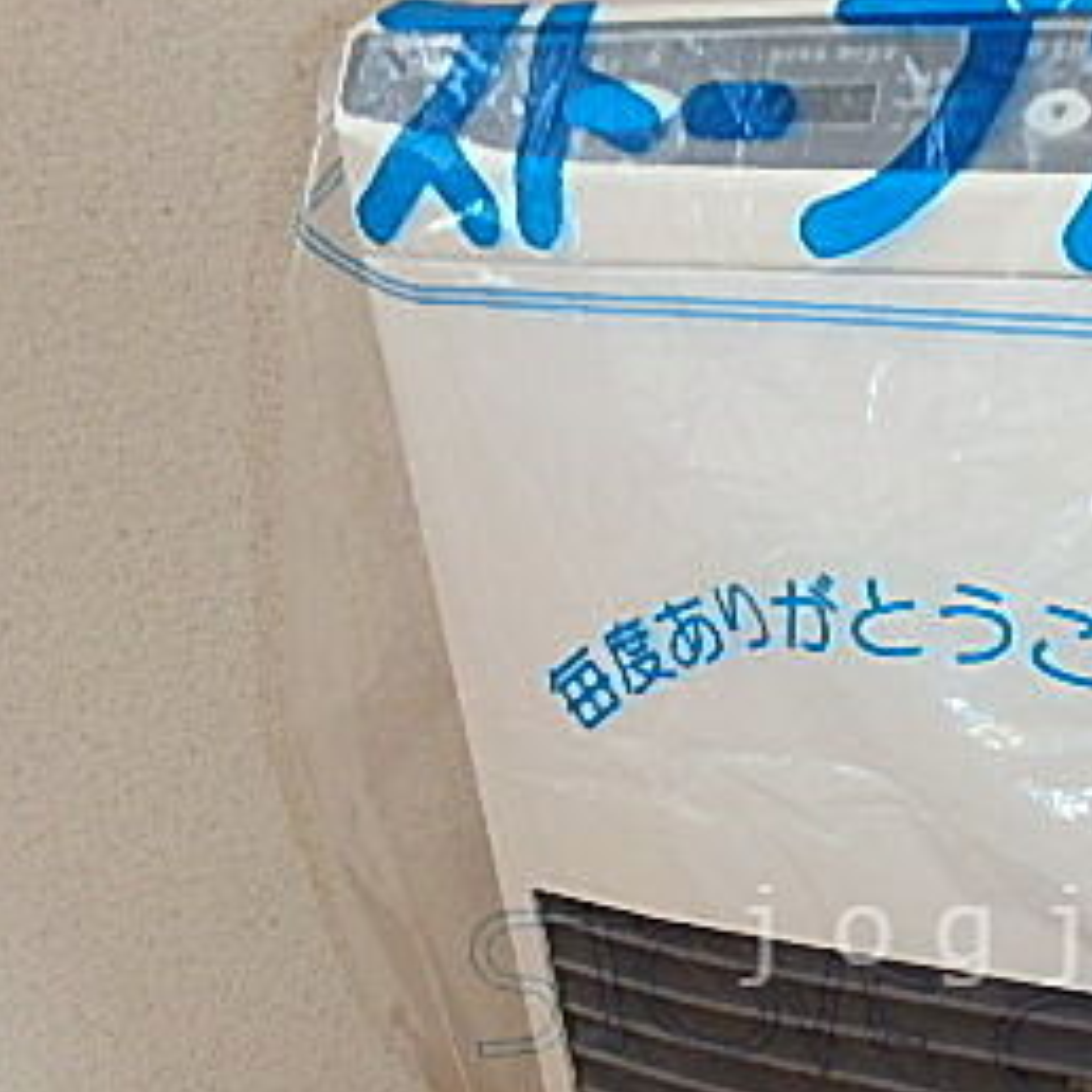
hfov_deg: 34.3
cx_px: 1029
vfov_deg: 35.1
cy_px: 935
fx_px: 1642
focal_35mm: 46
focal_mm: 3.7
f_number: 3.5
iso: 250
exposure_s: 1/30
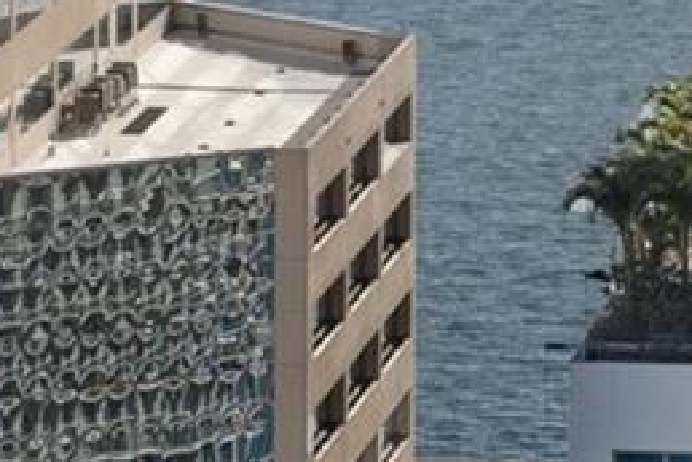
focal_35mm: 556
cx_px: 477
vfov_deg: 2.4
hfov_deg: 3.7
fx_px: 10687
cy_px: -1285
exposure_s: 1/250
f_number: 9
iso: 200
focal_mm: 70
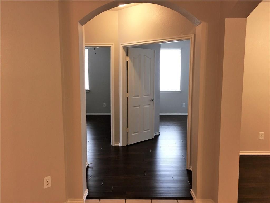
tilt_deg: -4.9
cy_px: 102
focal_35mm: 29
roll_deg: +0.2
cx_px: 135
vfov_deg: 48.2
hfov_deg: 61.7
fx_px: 226
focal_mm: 4.15
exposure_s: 1/15
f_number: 2.2
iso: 50
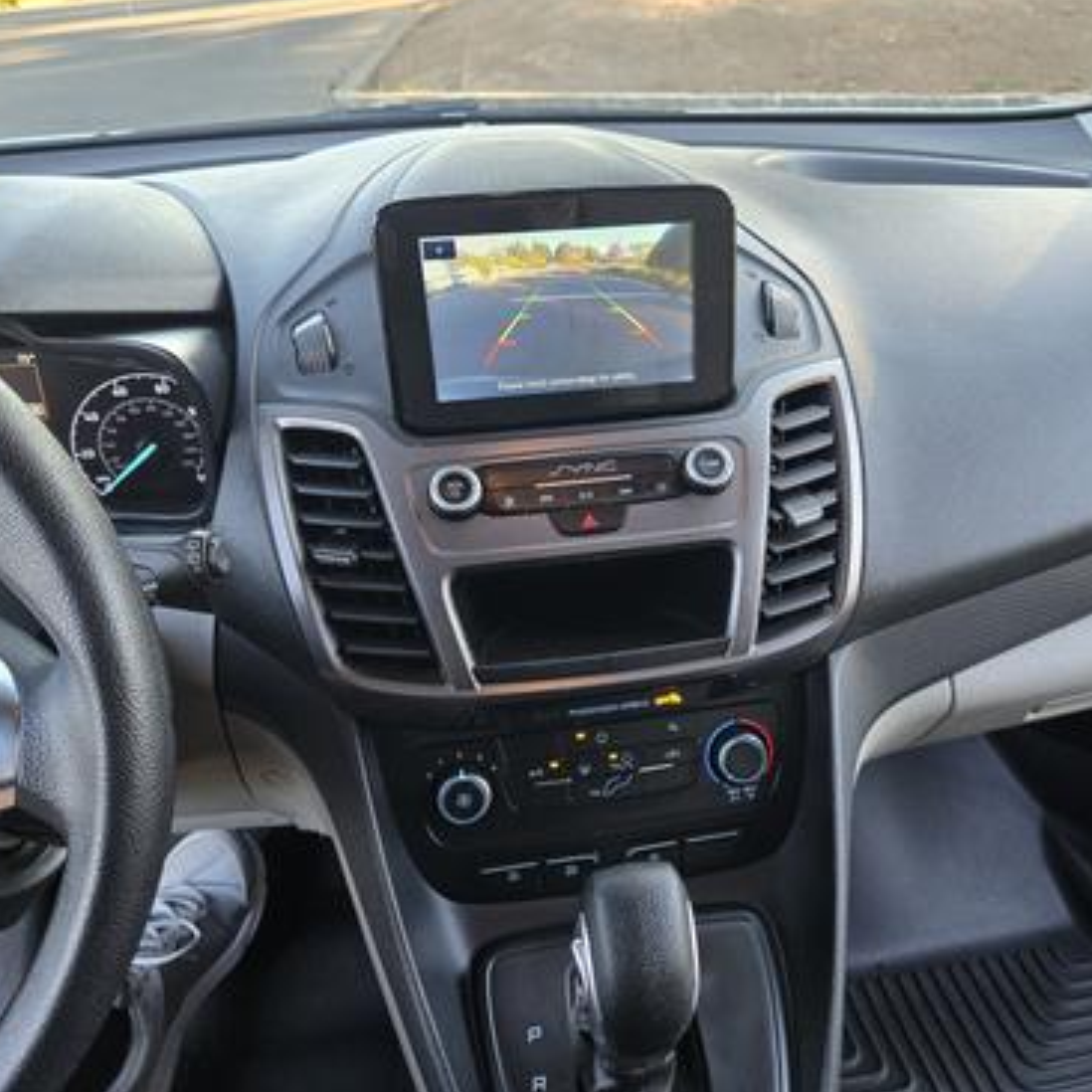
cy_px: 534
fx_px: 999
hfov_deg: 57.0
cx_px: 630
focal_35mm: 28
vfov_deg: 57.3
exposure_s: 1/180
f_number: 1.8
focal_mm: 5.4
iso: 160
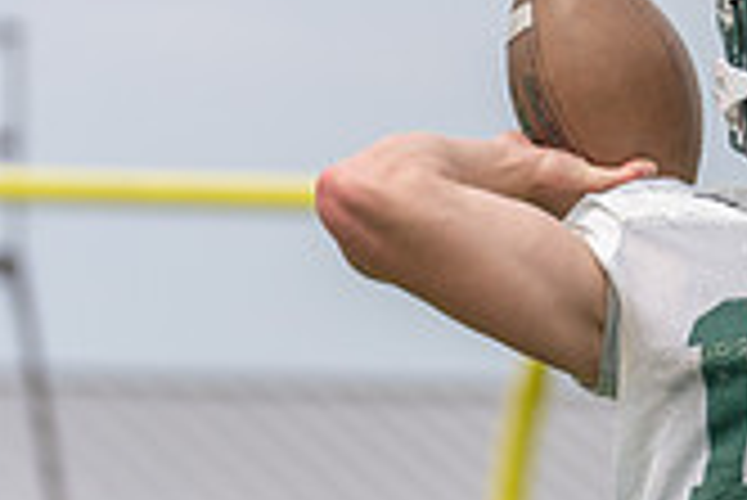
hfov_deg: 4.7
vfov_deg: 3.1
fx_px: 9159
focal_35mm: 441
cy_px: 417
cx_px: 778
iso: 100
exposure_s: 1/1250
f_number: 3.2
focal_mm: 126
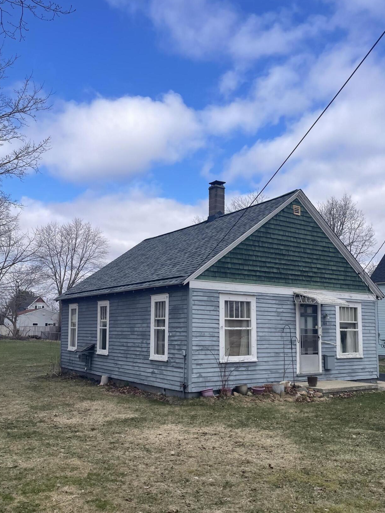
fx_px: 474
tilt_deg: +4.3
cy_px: 294
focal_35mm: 32
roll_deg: +0.2
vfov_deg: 56.6
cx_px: 204
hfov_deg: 44.1
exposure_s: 1/3300
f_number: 1.6
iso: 32
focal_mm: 4.2
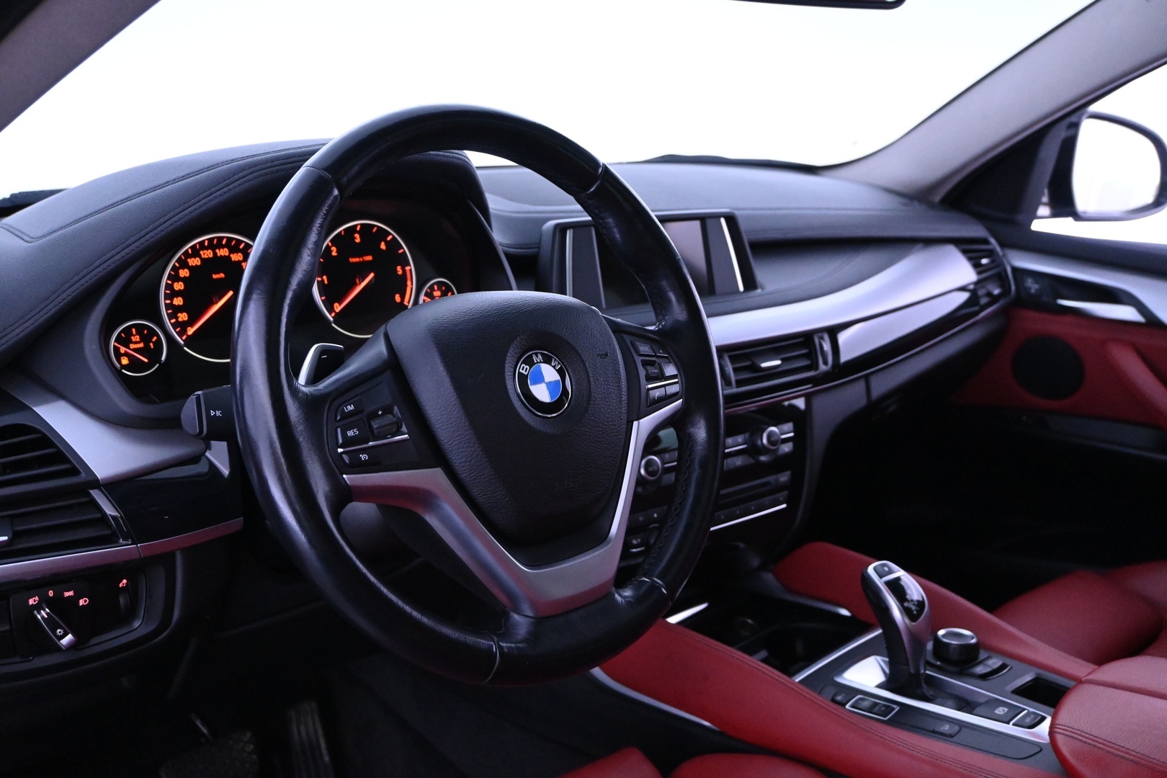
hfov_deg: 56.1
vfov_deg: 39.1
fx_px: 1094
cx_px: 584
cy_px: 389
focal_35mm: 34
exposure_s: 1/40
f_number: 4
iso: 5000
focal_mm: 22.5
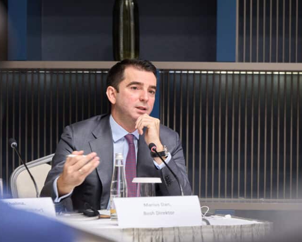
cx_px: 146
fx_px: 1752
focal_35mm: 196
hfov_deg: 9.9
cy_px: 121
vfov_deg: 7.9
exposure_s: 1/100
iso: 1250
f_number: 4
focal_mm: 173
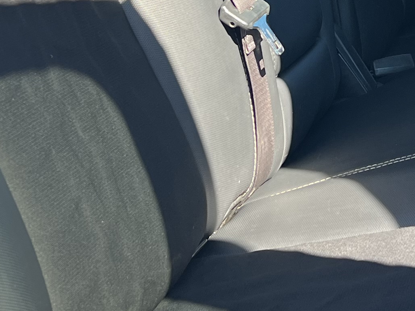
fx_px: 1223
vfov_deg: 14.2
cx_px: 394
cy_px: -38
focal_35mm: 102
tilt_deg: -9.3
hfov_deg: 18.8
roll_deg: +3.0
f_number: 1.5
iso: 40
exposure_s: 1/196
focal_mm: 5.7
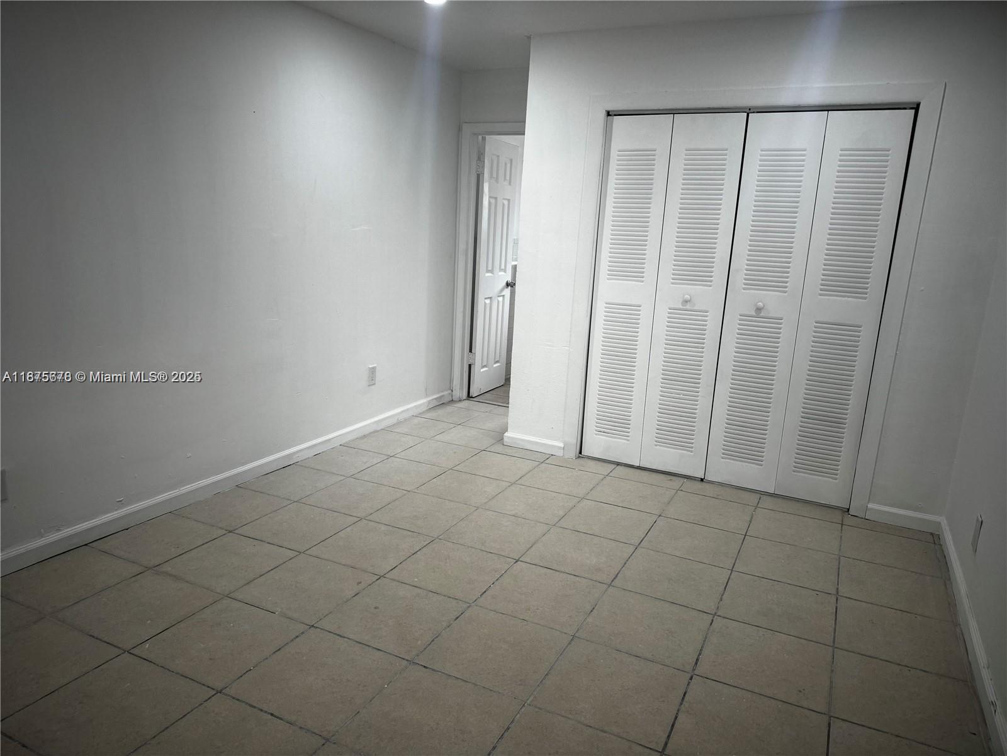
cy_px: 378
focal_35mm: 24
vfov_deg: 56.8
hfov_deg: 71.6
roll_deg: -3.1
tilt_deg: -12.1
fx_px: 698
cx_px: 504
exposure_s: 1/120
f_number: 1.78
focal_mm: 6.76
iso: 160
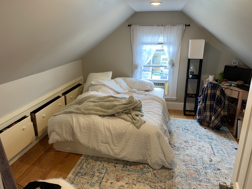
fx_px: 189
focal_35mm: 26
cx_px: 126
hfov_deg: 67.3
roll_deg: +0.3
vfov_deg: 53.1
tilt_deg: -19.3
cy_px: 94
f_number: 1.8
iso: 80
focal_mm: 4.25
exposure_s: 1/60
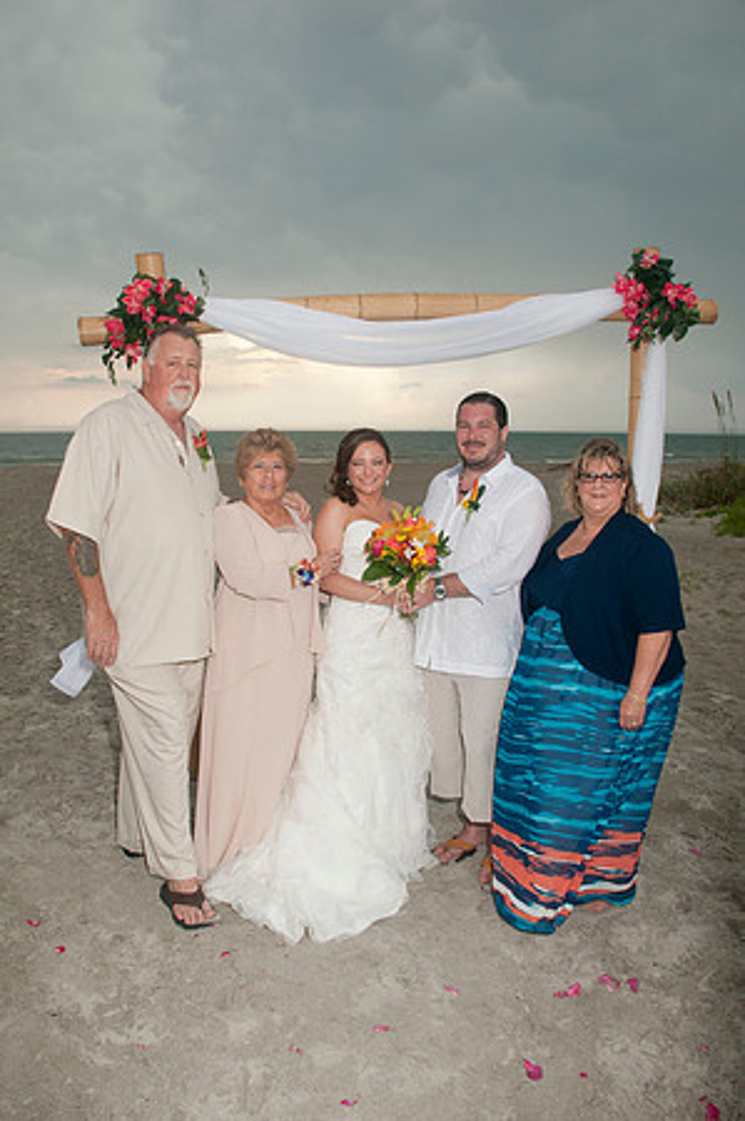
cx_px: 372
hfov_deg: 47.8
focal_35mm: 27
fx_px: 840
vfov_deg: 67.4
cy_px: 560
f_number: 5.6
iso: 400
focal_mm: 18
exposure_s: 1/160
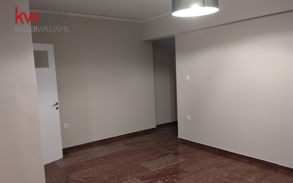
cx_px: 145
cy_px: 100
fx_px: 248
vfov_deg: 40.6
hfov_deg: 61.2
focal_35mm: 31
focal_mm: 4.22
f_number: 1.8
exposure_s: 1/25
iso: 320
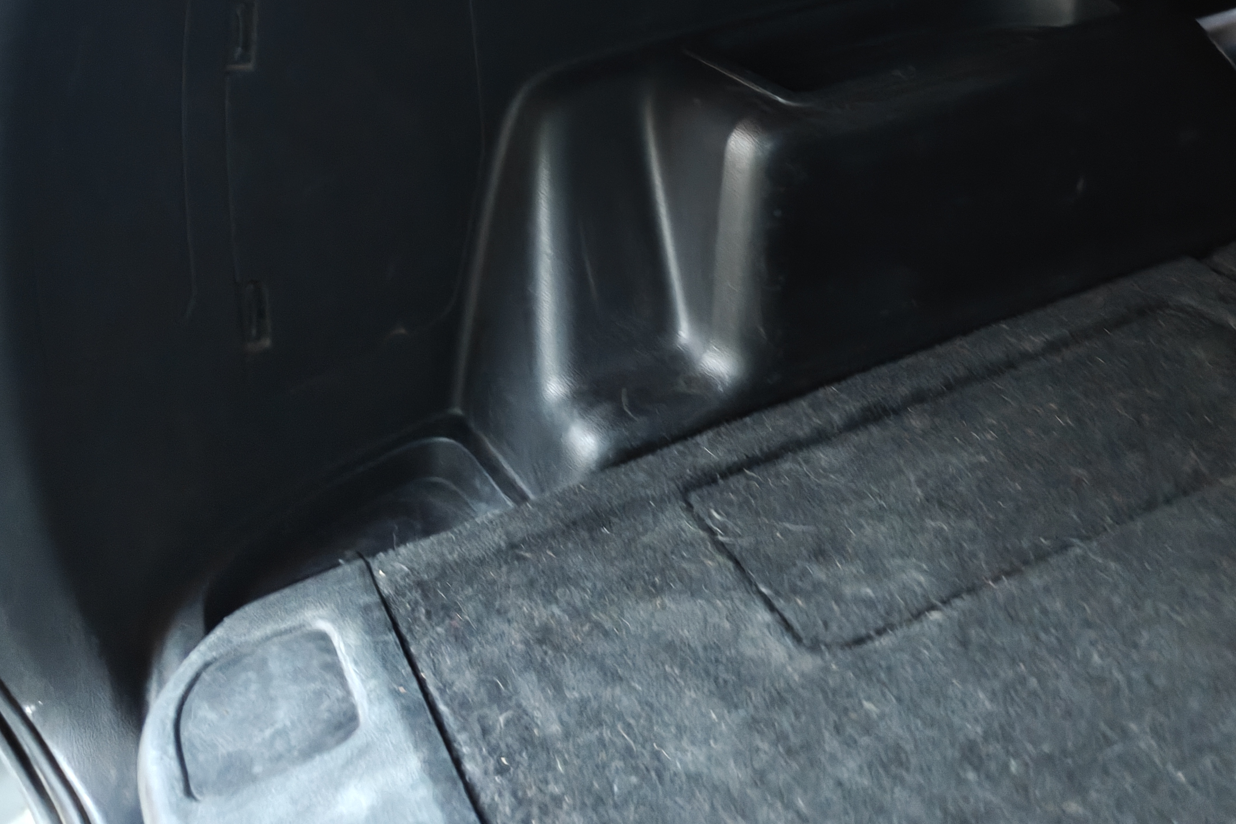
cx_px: 745
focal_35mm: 43
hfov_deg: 45.2
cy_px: -224
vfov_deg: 26.7
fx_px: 1476
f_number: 1.6
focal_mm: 6.06
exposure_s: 1/25
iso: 1600
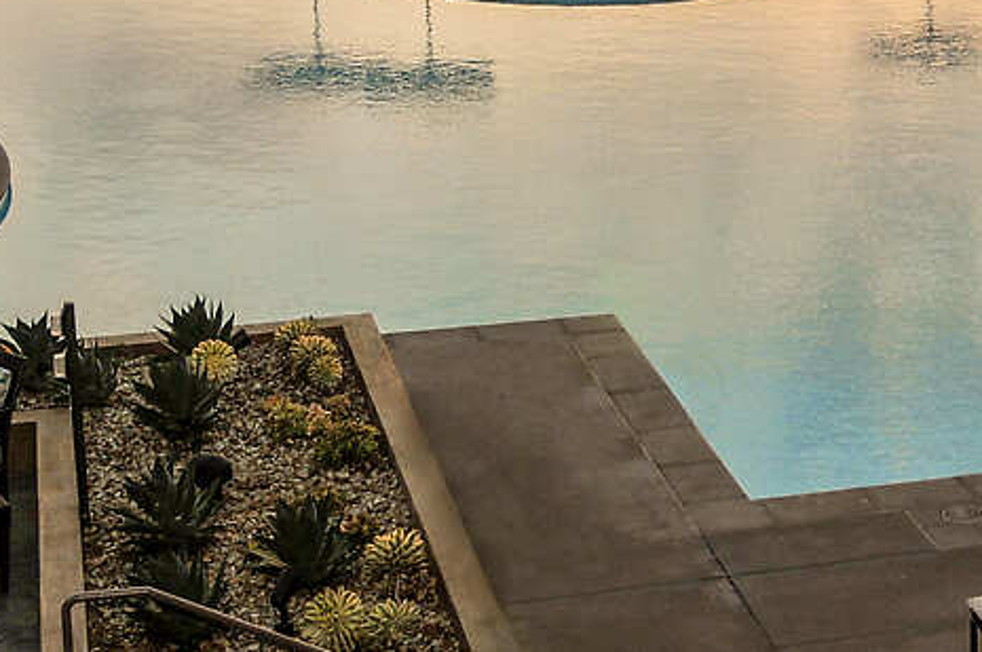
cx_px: 851
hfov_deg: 21.5
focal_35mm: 93
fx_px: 2534
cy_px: -185
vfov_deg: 14.1
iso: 200
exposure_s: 1/400
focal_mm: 24
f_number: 4.5
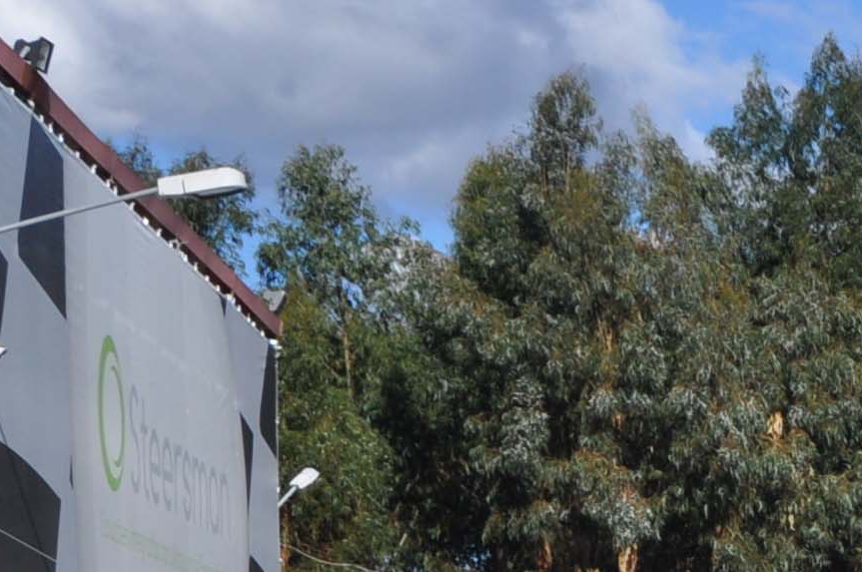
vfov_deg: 7.8
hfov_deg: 11.4
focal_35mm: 164
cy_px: 1310
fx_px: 3922
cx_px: 1683
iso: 200
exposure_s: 1/400
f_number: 10
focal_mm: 22
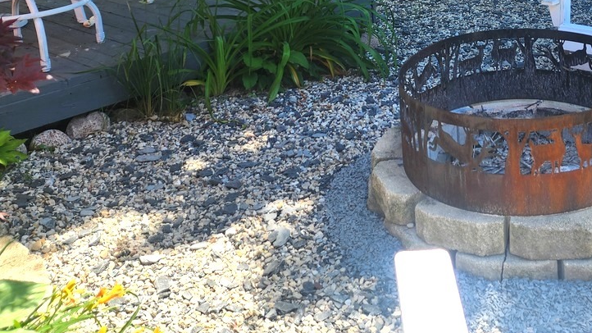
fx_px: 785
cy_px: -105
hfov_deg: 39.7
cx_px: 471
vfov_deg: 21.5
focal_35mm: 50
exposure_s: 1/180
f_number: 1.8
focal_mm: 6.4
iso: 16
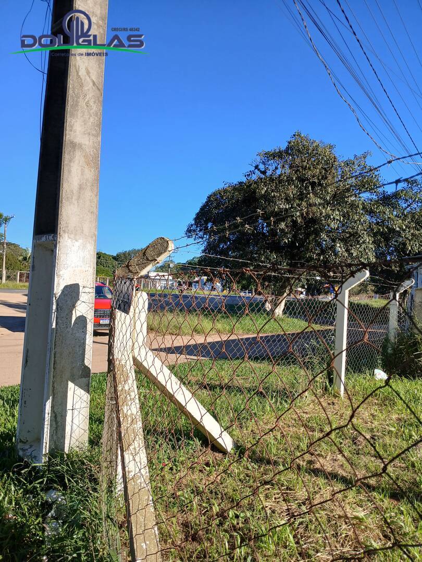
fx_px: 423
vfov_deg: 67.3
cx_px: 211
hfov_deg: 53.1
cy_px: 281
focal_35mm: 26
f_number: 1.8
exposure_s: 1/550
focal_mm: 3.98
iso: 20
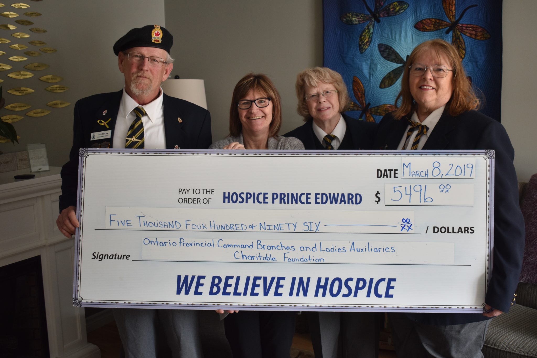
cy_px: 179
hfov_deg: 47.9
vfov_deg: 33.0
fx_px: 604
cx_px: 268
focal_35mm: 40
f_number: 4
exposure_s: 1/60
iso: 400
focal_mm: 27
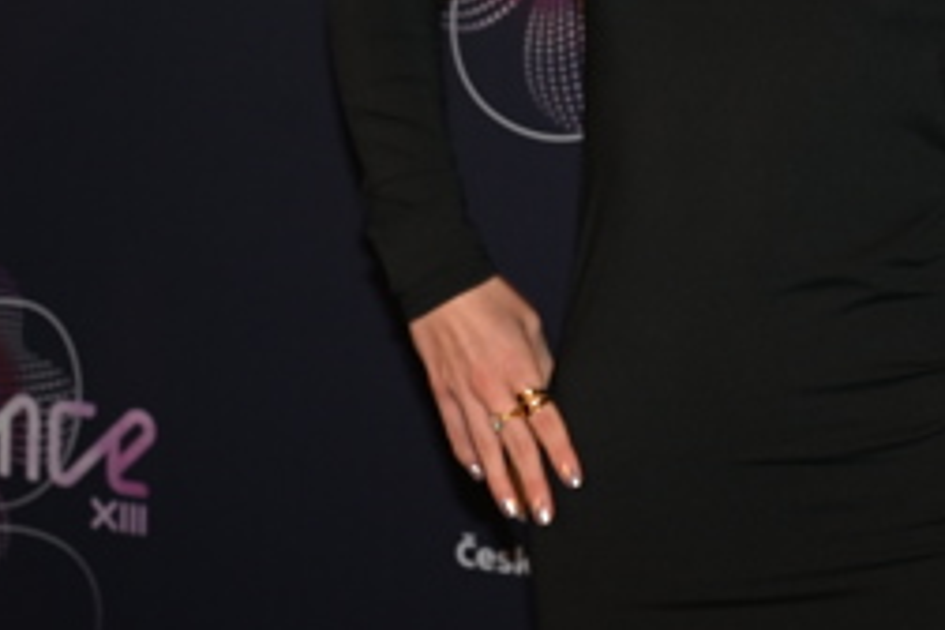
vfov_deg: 7.5
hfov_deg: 11.3
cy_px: -139
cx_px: 761
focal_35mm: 181
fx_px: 4751
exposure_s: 1/125
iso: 800
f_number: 5.6
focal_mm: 66
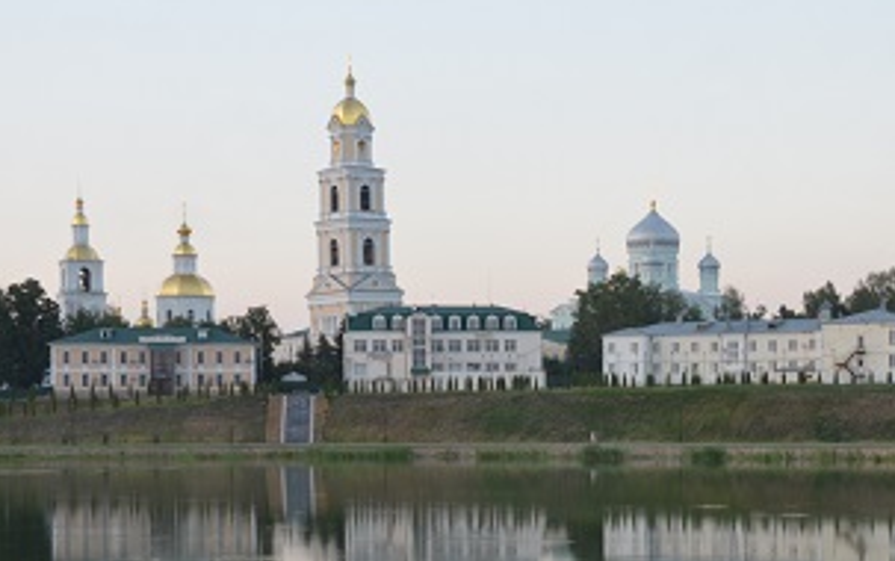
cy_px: 421
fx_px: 1978
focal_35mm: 81
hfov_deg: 25.5
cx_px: 532
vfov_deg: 16.1
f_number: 5
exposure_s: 1/100
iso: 400
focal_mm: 34
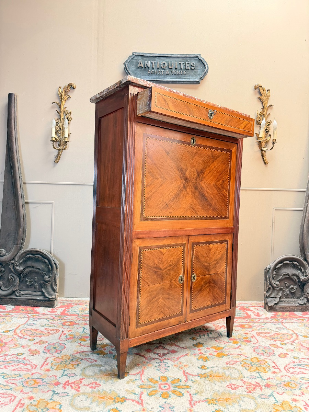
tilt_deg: -1.0
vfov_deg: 71.6
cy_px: 206
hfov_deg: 56.8
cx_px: 154
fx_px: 286
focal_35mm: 24
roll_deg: -0.4
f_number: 1.78
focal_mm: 6.76
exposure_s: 1/68
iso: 200
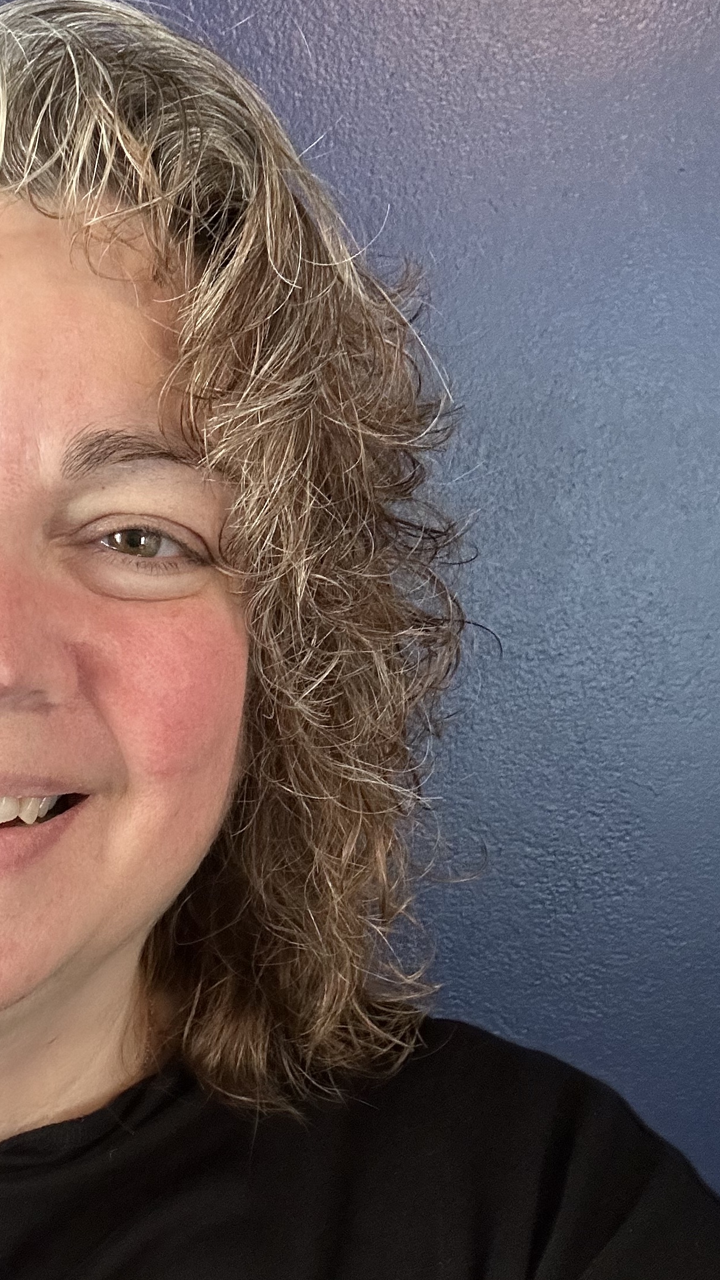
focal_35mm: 46
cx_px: 48
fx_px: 1561
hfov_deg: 25.0
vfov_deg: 44.5
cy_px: 712
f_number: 1.9
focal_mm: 2.69
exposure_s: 1/60
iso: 250
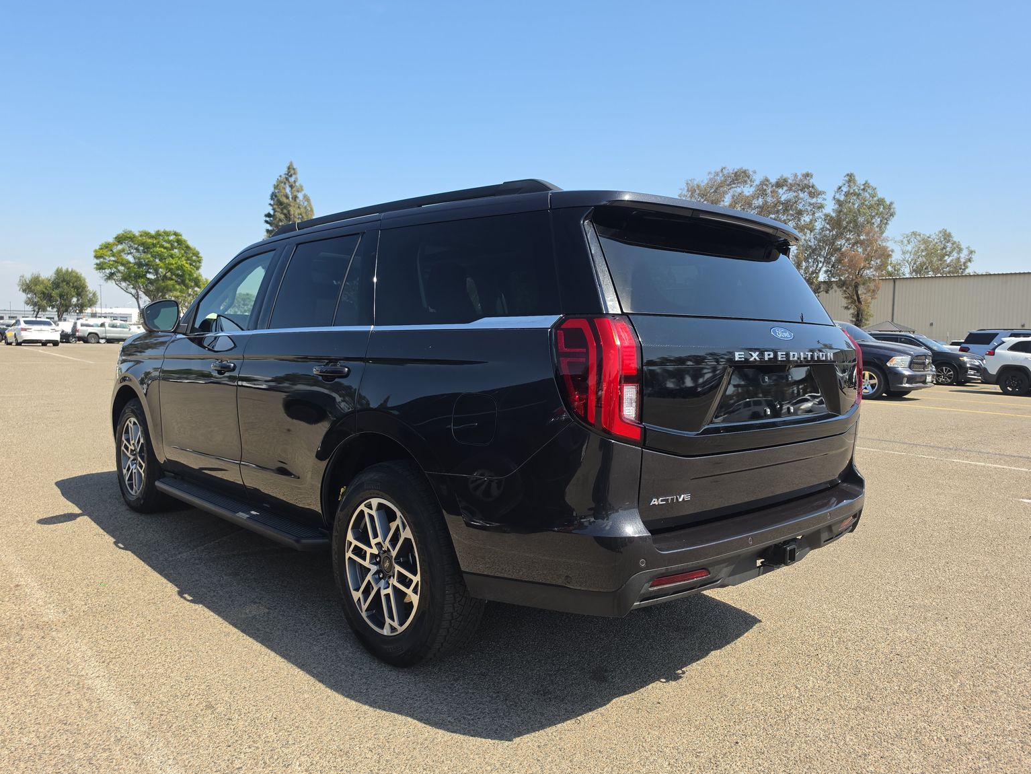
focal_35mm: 24
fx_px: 715
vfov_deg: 56.8
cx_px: 494
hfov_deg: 71.6
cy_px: 388
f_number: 1.4
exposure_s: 1/476
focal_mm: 6.5
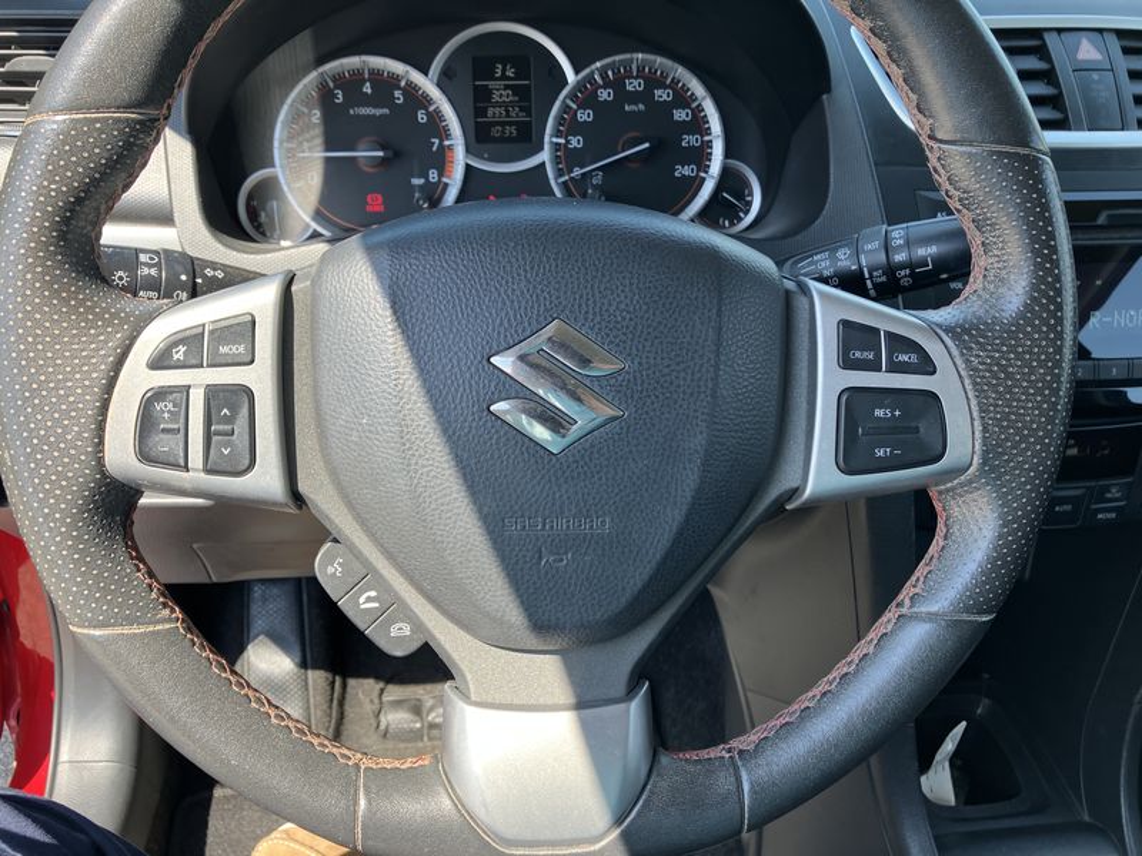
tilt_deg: -35.9
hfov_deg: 63.4
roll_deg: -1.6
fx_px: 924
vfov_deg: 49.7
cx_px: 571
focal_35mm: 28
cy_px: 428
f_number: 1.8
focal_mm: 3.99
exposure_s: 1/289
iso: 32
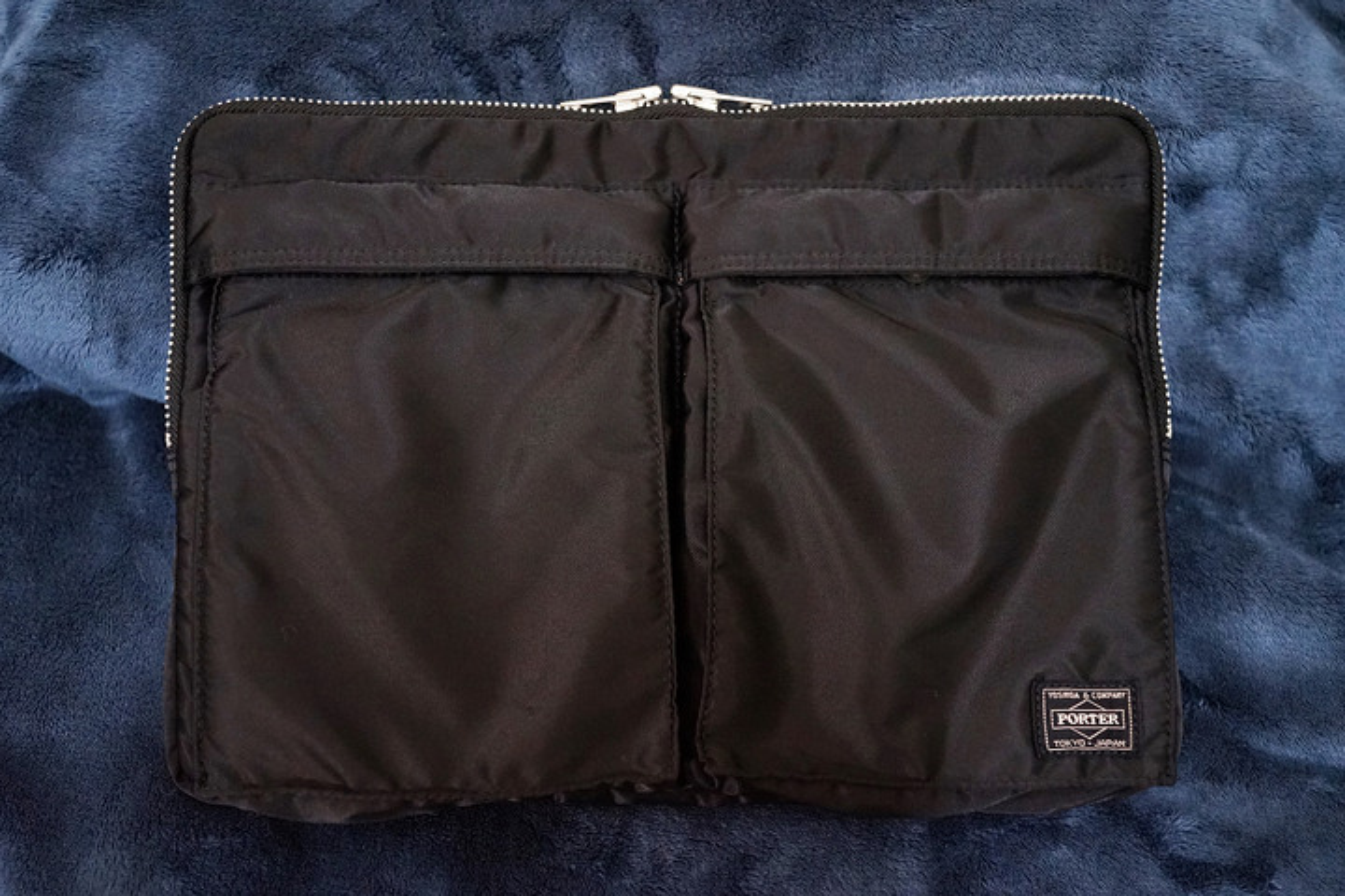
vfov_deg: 37.9
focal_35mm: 35
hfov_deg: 54.4
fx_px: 1308
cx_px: 672
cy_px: 448
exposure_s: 1/80
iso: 6400
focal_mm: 35
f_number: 3.5
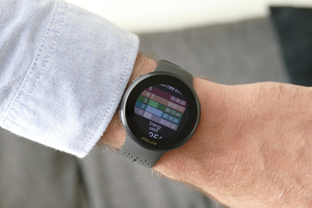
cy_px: 105
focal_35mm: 89
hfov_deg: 22.9
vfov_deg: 15.4
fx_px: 771
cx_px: 157
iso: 1600
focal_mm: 32.24
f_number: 4
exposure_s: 1/80
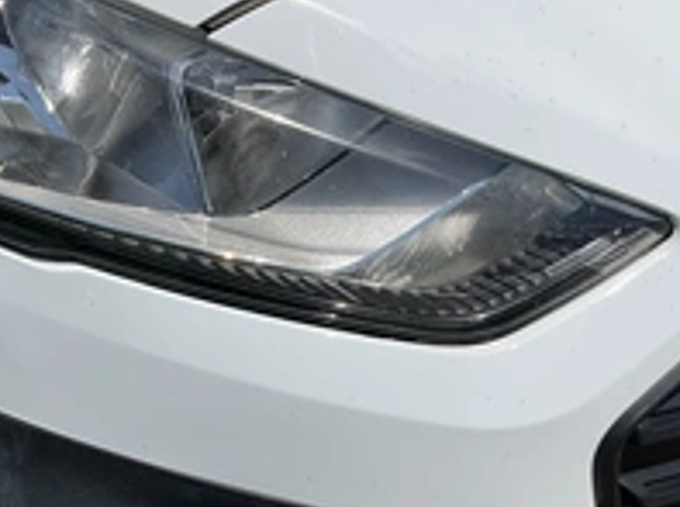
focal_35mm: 59
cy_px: 514
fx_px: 1157
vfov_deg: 23.6
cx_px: 207
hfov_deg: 32.4
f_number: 1.8
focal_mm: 3
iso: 25
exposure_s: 1/3788
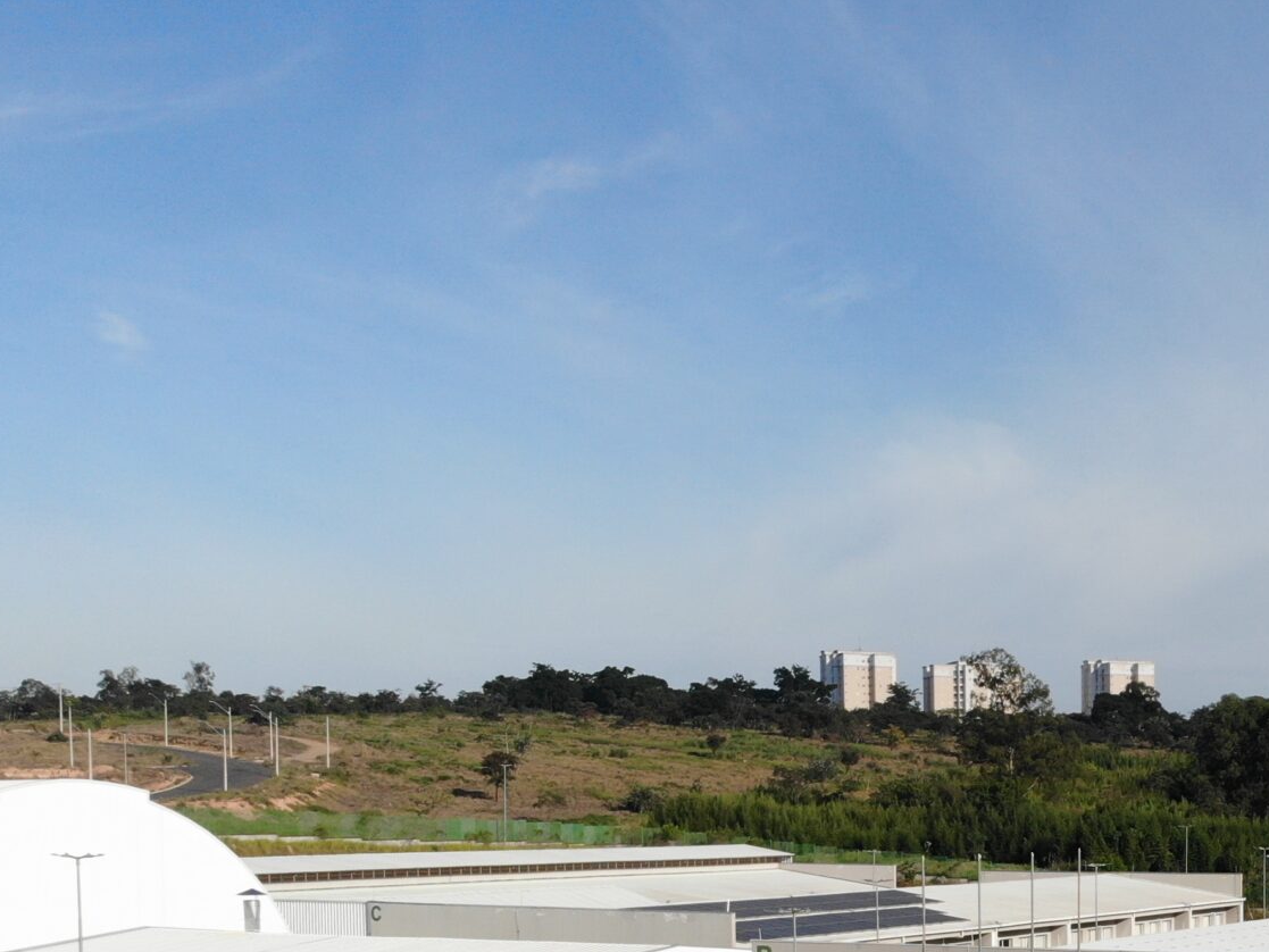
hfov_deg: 33.2
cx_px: 1136
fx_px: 2016
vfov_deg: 25.2
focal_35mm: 55
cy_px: 961
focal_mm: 4.5
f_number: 2.8
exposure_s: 1/1205
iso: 104
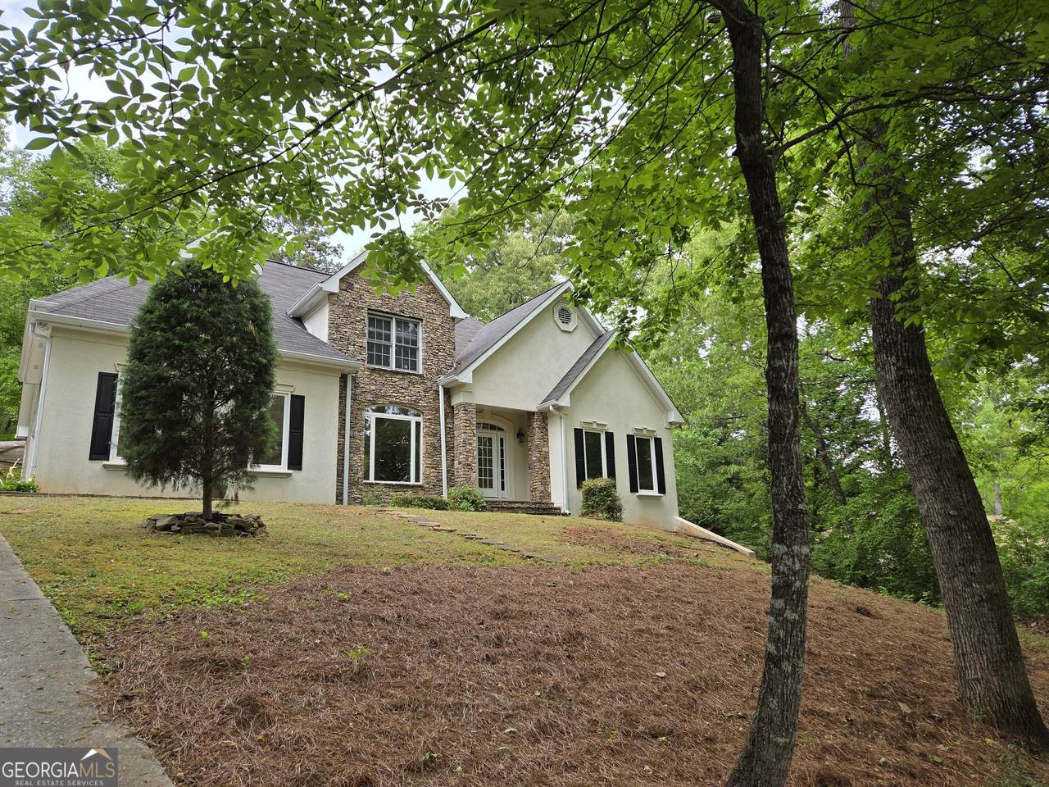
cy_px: 394
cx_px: 524
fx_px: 697
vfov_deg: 58.9
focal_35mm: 23
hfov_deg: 73.9
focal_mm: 5.4
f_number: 1.8
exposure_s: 1/1255
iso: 80
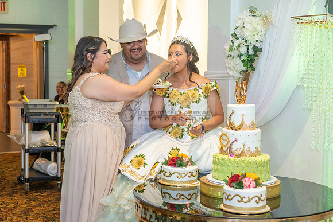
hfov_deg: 32.4
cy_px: 111
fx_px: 574
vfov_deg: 21.9
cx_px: 166
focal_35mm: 62
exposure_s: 1/200
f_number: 3.5
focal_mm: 62
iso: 800
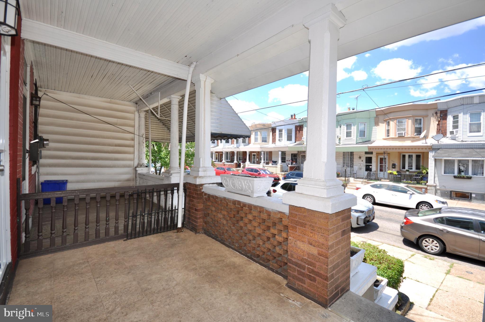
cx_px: 242
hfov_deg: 100.5
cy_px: 161
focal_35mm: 15
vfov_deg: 77.2
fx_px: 202
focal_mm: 10
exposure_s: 1/200
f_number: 7.1
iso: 100
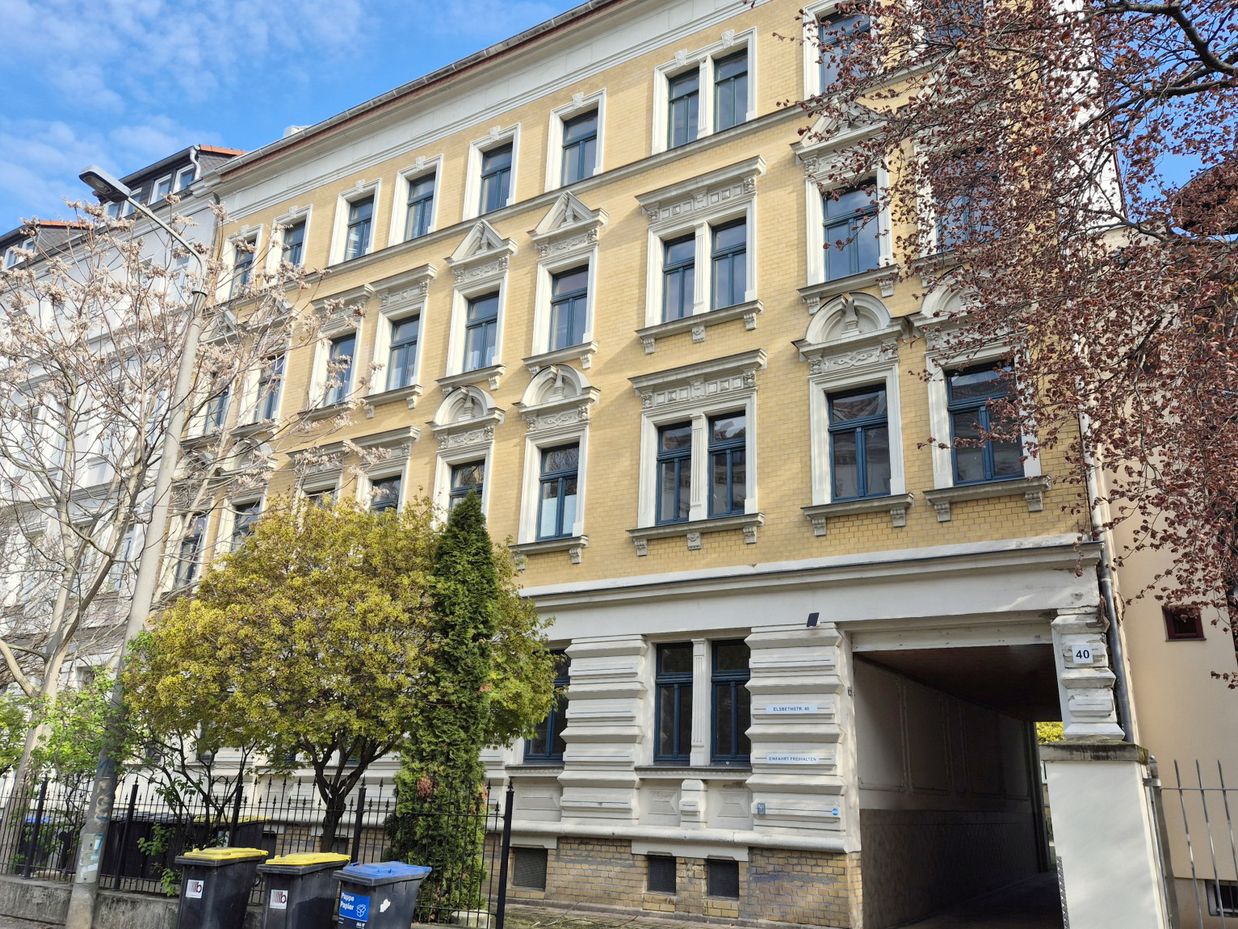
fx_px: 966
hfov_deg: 65.2
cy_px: 455
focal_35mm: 27
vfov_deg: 51.4
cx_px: 682
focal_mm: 5.4
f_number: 1.8
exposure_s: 1/712
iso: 25
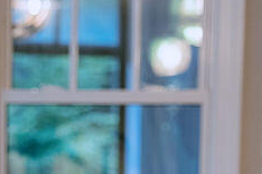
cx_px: 31
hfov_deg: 9.6
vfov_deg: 6.3
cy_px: 340
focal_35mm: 214
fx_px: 1557
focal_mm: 49
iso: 800
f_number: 2.8
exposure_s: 1/200
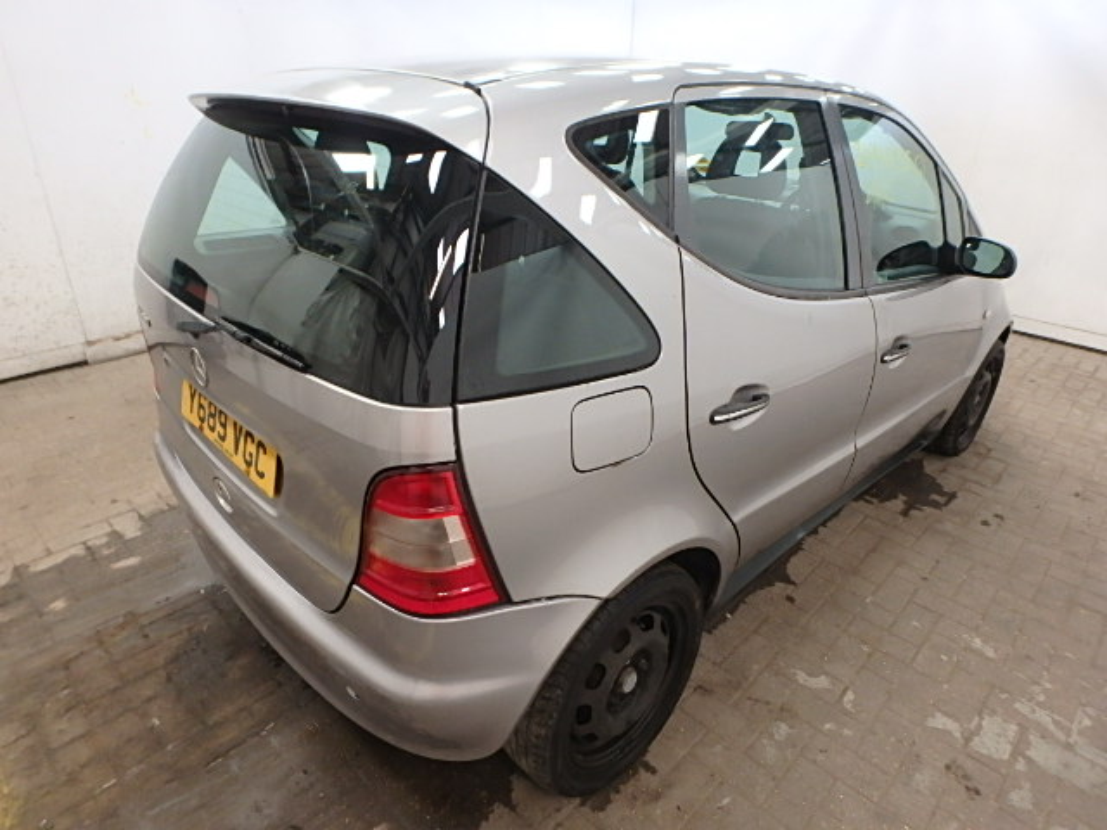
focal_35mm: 21
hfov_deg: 79.0
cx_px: 554
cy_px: 415
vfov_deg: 63.4
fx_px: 672
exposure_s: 1/25
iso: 400
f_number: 3.5
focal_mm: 3.7
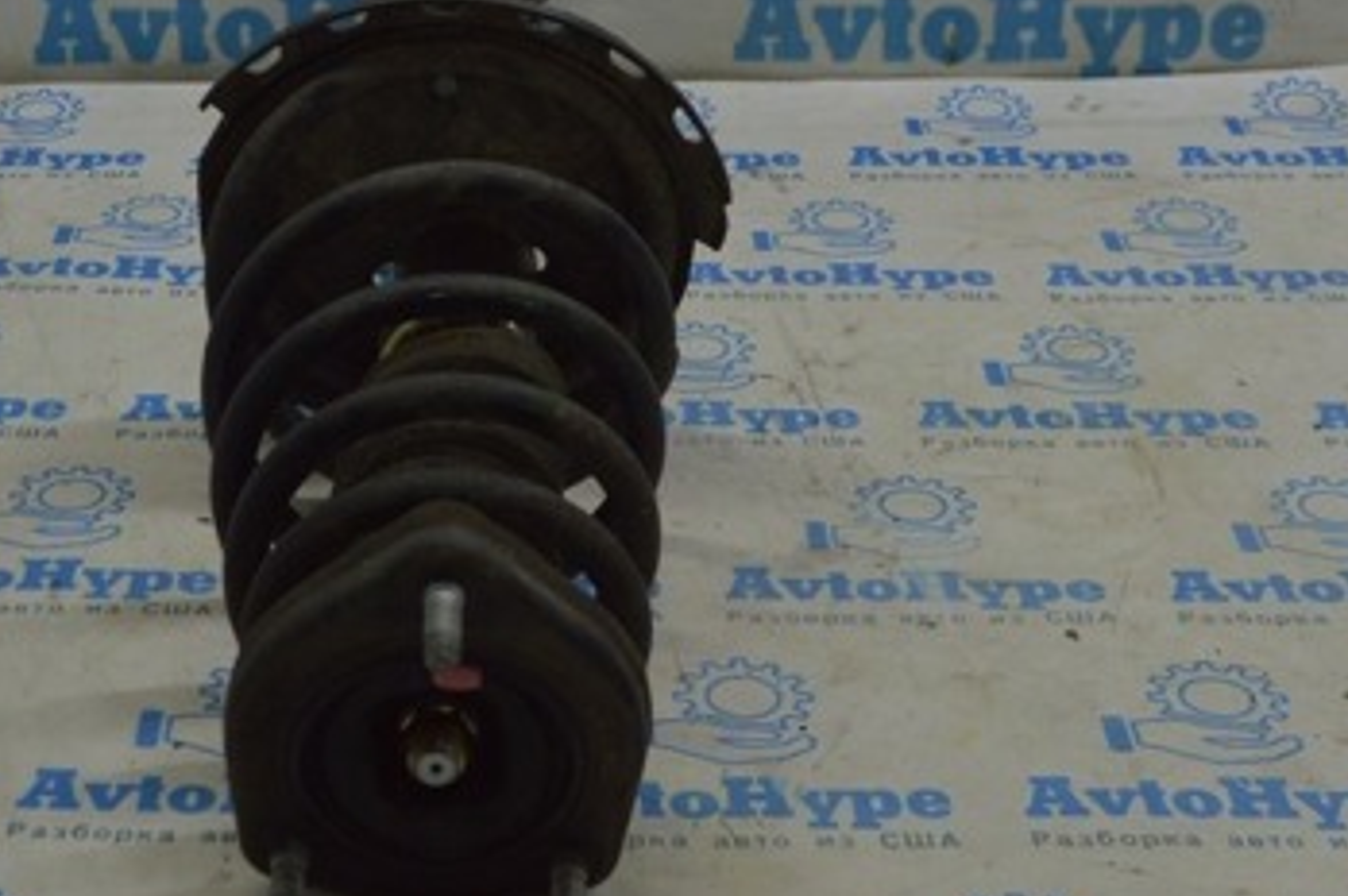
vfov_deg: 17.6
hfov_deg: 26.2
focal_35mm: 77
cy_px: 226
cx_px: 425
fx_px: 2880
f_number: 7.1
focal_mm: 28
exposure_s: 1/50
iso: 400
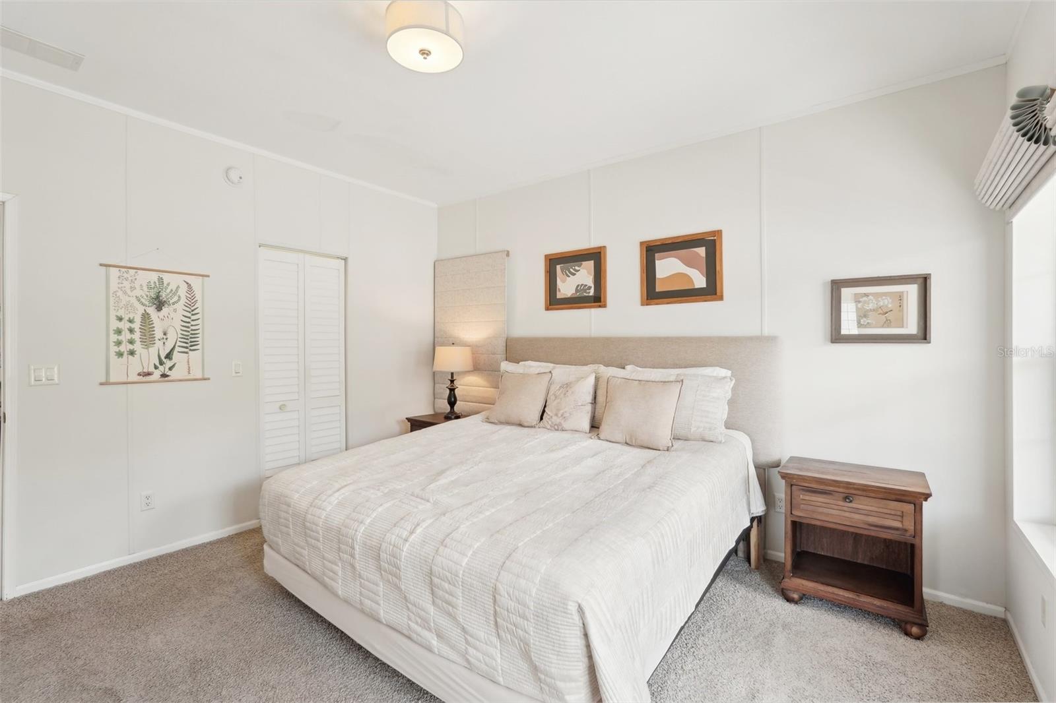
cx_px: 528
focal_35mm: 16
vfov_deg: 73.7
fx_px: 469
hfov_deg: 96.7
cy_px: 352
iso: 400
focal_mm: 16
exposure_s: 1/80
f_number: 5.6
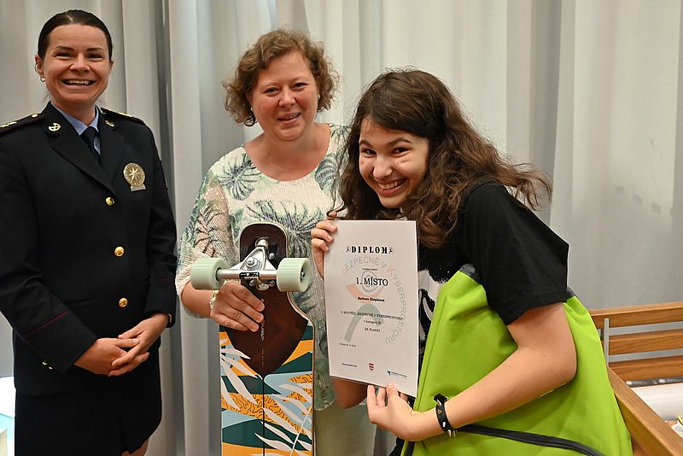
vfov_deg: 53.2
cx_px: 342
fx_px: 455
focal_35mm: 24
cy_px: 228
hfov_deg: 73.7
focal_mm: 24
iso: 2800
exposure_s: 1/500
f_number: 2.8
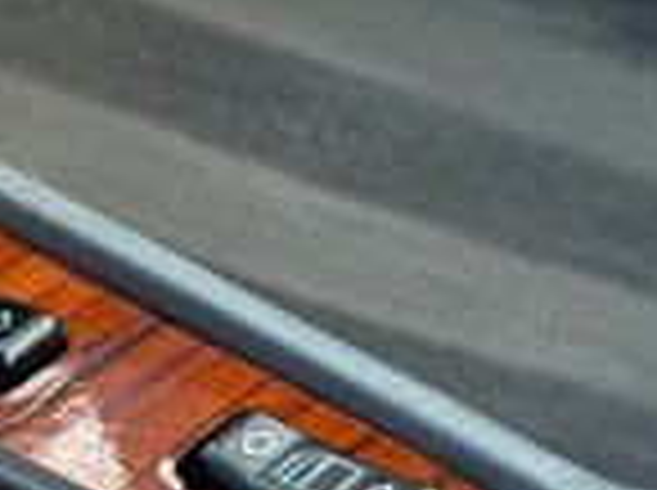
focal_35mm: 211
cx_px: -364
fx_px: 3998
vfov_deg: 7.0
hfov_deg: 9.1
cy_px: 58
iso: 64
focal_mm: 6.76
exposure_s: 1/172
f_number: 1.78
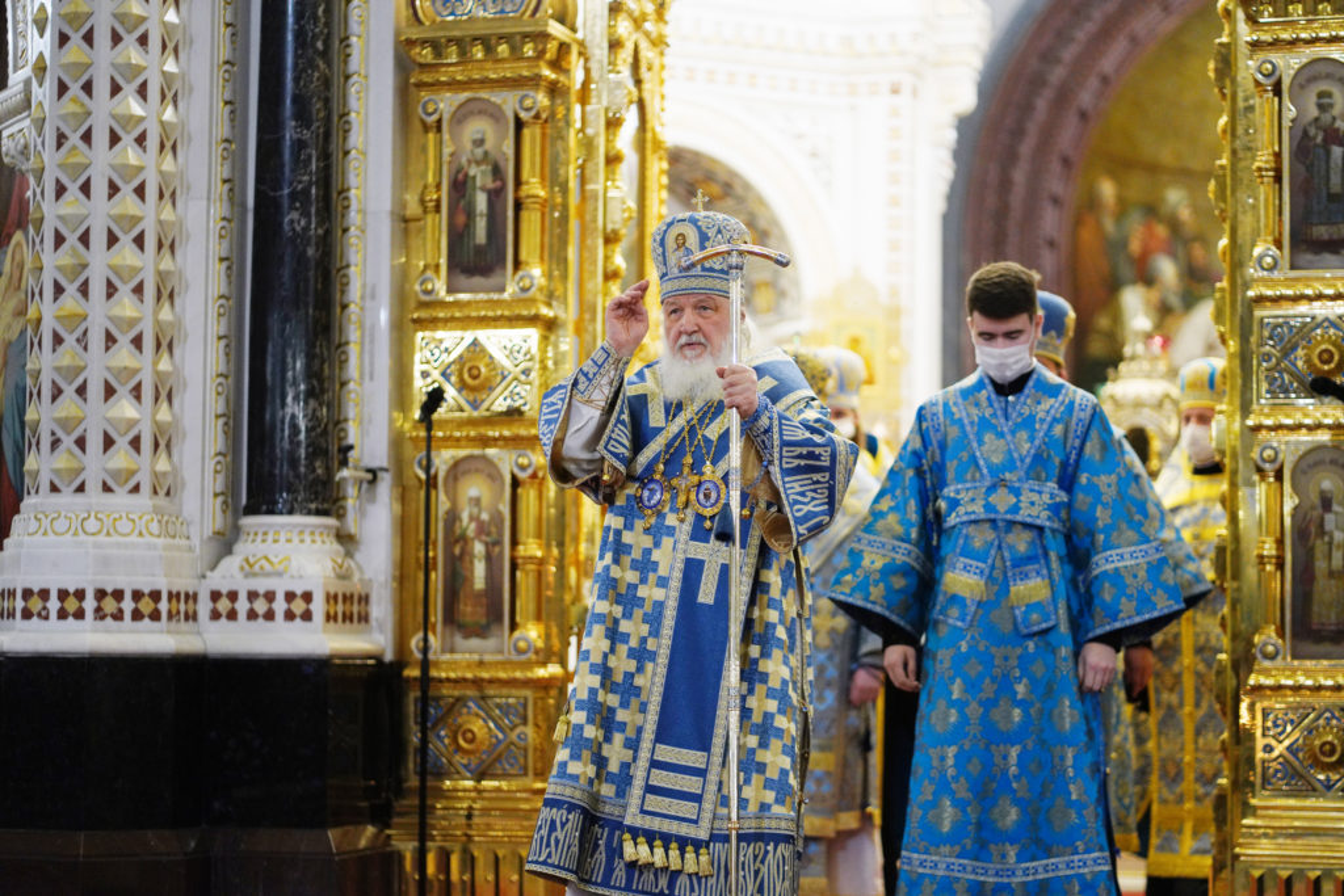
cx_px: 672
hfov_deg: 23.9
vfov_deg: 16.1
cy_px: 448
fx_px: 3174
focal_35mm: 85
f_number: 1.8
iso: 2000
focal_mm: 85
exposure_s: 1/160
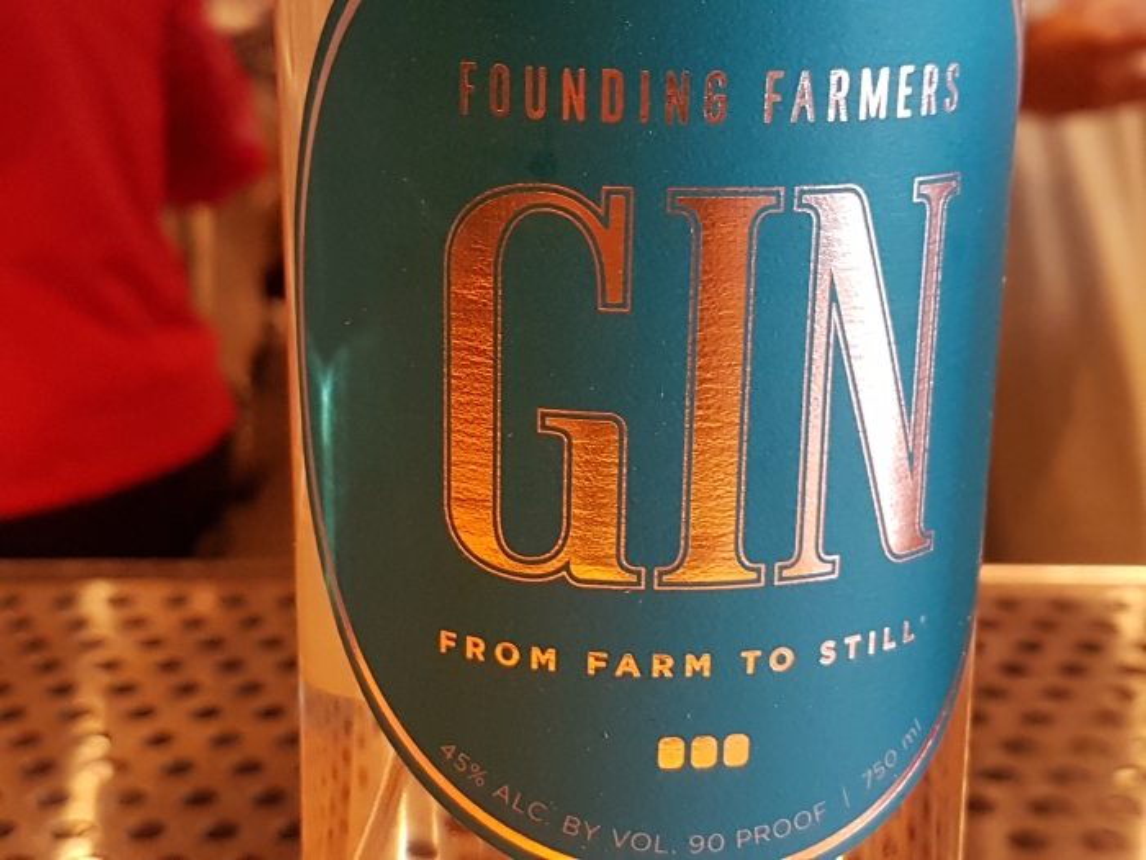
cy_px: 430
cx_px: 573
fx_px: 861
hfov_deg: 67.3
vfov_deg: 53.1
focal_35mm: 26
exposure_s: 1/25
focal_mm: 4.2
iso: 160
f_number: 1.7
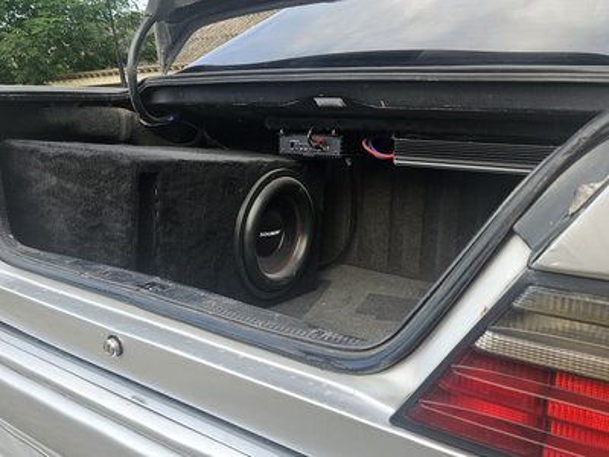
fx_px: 405
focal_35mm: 23
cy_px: 228
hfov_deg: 73.9
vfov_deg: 58.9
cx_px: 304
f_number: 1.8
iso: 125
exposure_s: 1/359
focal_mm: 5.4
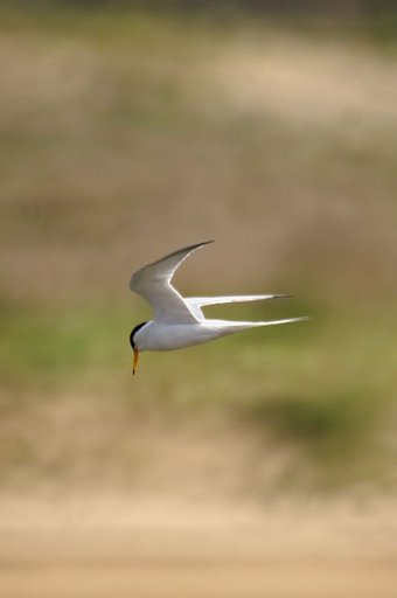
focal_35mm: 750
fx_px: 12439
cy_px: 299
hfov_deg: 1.8
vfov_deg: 2.8
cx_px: 198
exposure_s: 1/1250
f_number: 8
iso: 400
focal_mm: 500
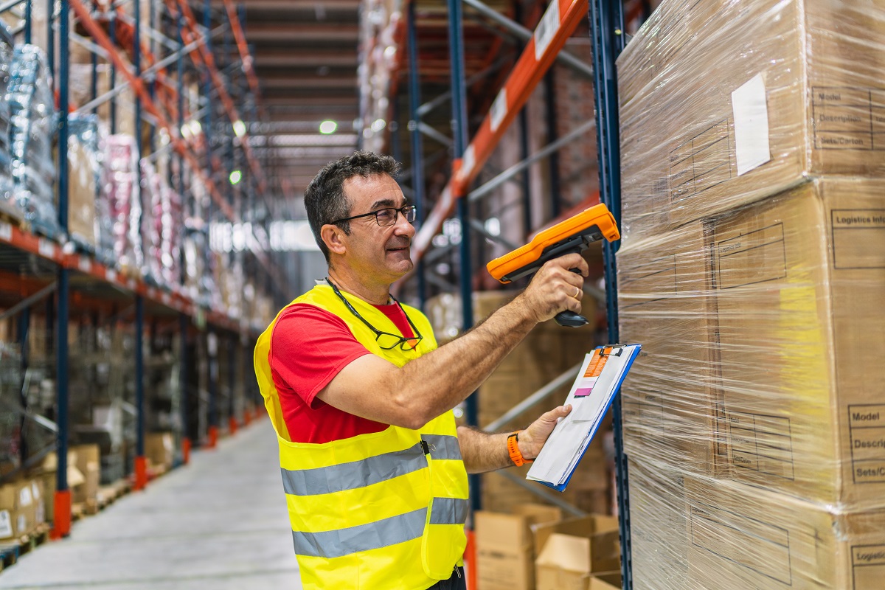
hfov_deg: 54.4
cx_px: 442
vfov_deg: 37.9
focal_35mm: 35
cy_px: 295
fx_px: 860
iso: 500
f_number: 1.4
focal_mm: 35
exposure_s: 1/250
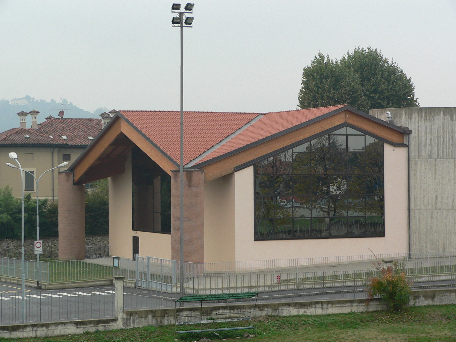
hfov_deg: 22.0
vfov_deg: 16.6
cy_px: 171
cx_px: 228
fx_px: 1172
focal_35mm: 89
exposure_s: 1/100
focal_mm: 11.8
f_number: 3.3
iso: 80
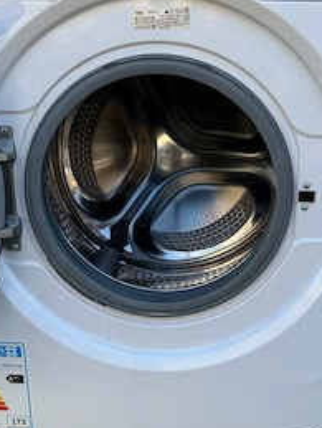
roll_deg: +1.2
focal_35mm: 37
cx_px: 173
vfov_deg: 49.9
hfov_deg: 38.7
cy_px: 185
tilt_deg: -13.6
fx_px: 458
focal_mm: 6.76
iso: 80
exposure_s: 1/967
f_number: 1.78
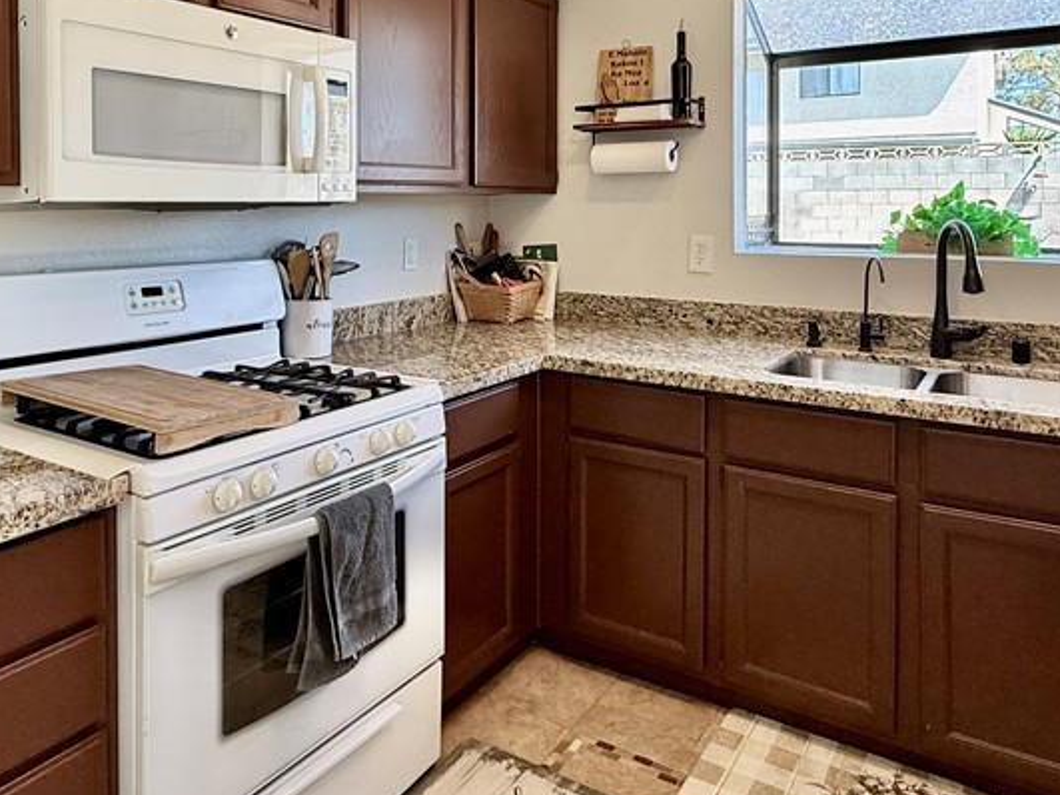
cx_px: 525
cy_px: 210
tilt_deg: -0.3
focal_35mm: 27
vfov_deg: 49.5
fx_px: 827
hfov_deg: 65.3
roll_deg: +0.1
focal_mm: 2.22
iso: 80
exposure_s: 1/120
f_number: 2.2
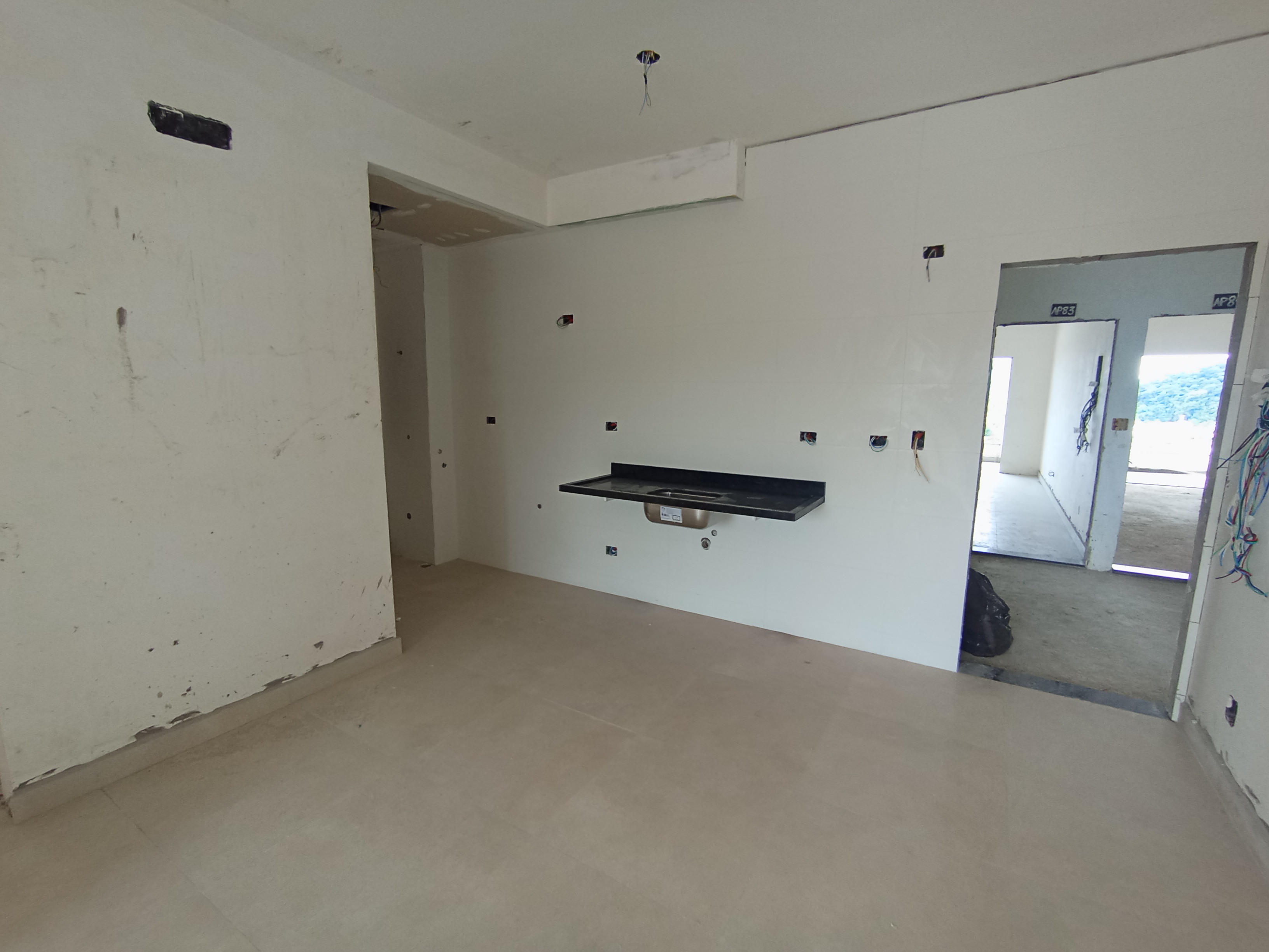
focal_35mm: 16
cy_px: 476
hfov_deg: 94.5
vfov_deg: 78.1
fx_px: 587
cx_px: 634
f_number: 2.2
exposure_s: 1/60
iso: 132
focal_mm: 1.65
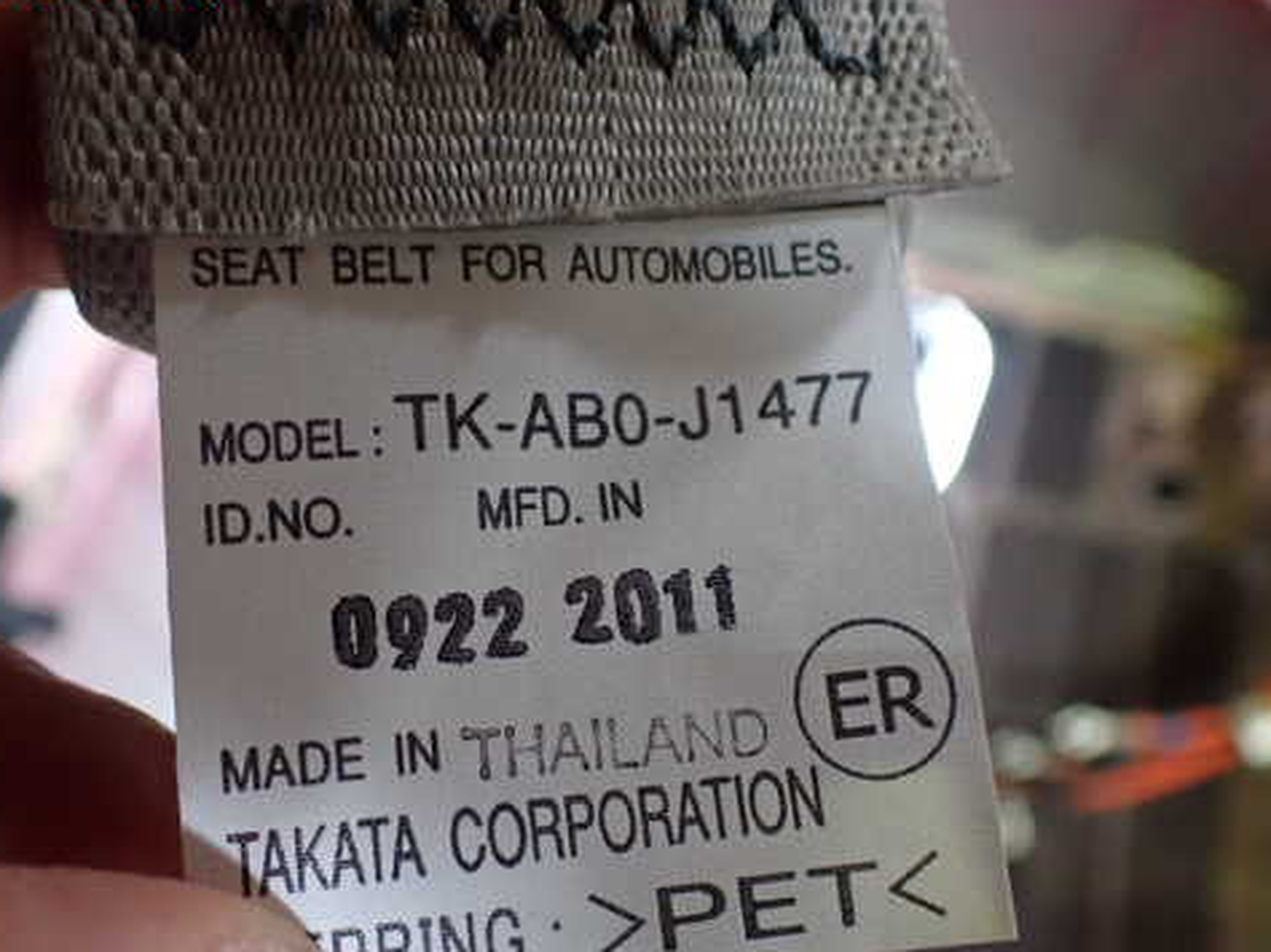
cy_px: 550
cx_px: 552
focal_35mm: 38
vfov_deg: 37.6
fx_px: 1395
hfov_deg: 48.9
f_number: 2.3
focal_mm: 5.4
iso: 800
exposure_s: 1/80
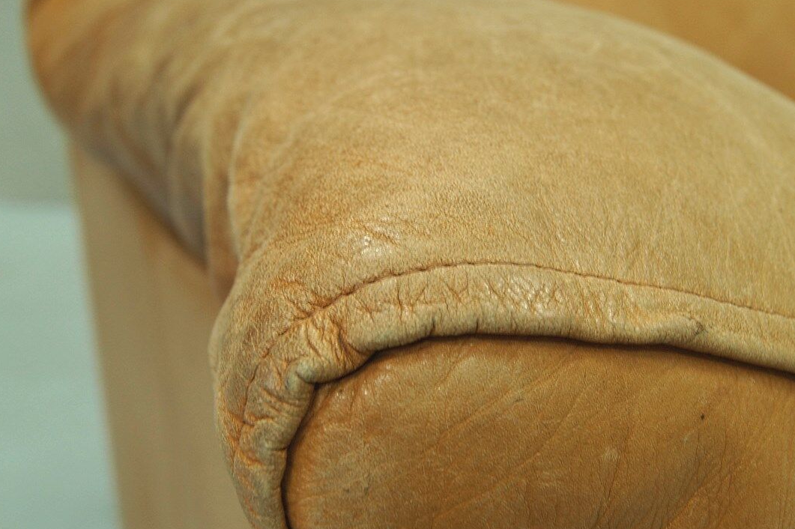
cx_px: 435
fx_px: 1170
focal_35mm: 53
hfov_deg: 37.5
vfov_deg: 25.5
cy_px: 282
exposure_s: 1/13
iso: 400
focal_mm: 30
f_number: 7.1
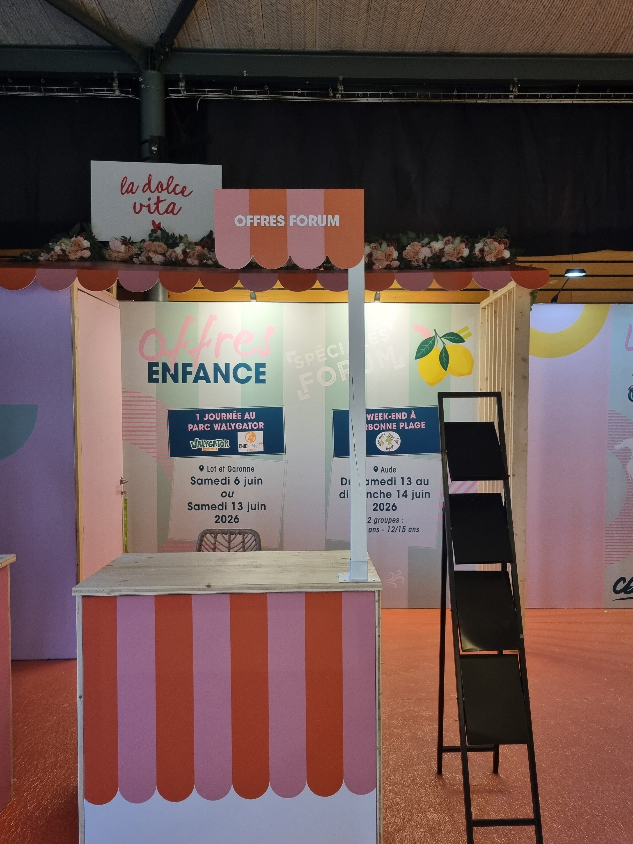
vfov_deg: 63.4
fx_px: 683
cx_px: 333
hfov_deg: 49.7
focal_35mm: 28
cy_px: 453
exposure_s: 1/100
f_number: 1.8
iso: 250
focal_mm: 5.4
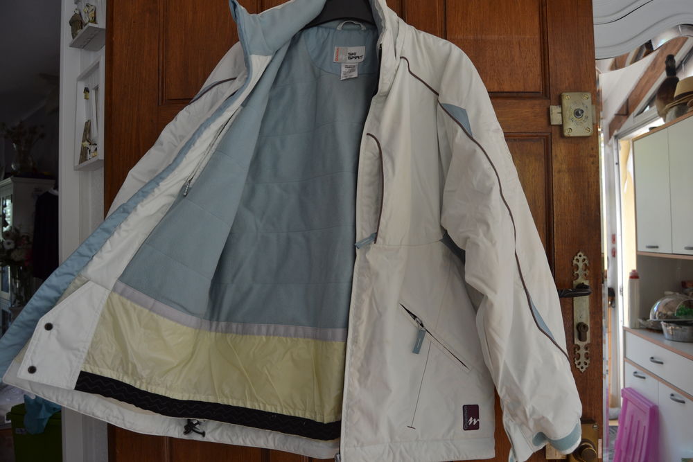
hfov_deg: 67.4
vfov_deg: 47.9
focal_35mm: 27
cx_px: 346
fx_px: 520
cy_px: 231
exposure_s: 1/100
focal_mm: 18
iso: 400
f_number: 5
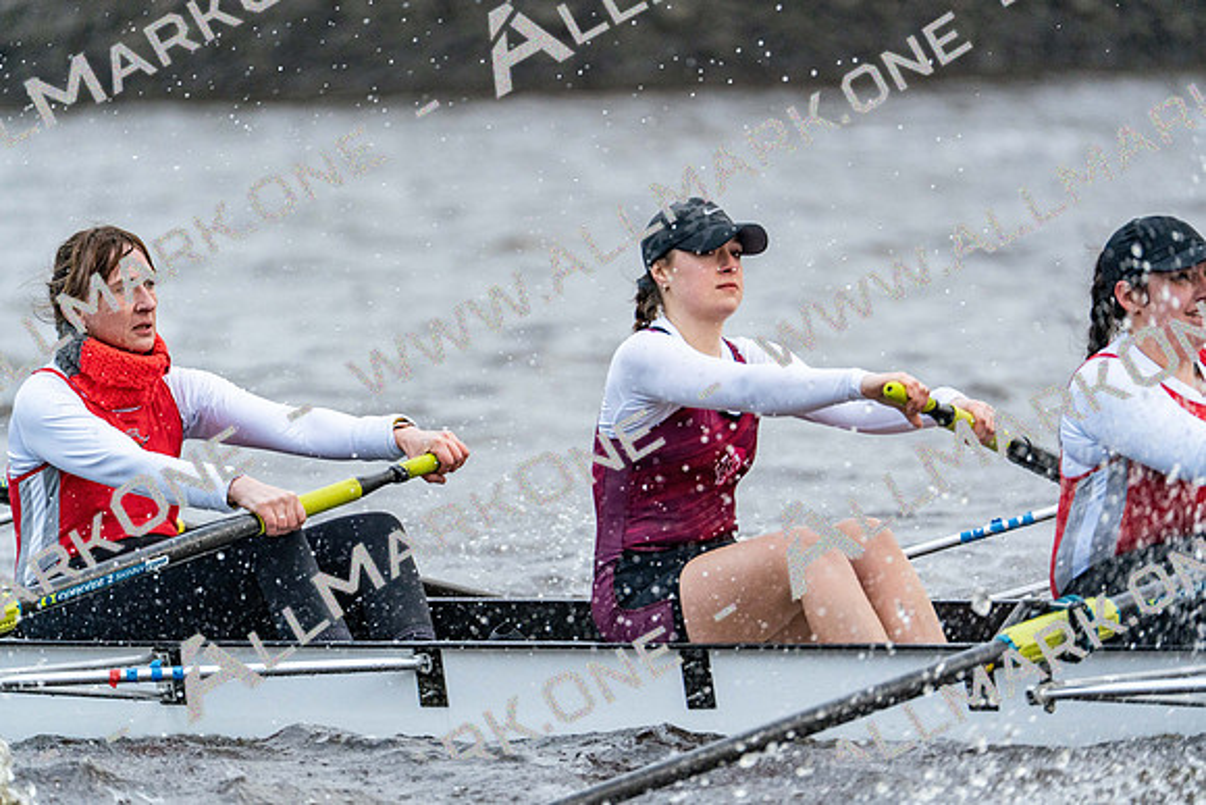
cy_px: 402
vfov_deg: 2.9
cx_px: 603
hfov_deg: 4.3
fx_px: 15882
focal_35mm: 474
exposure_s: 1/1600
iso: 4000
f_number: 6.3
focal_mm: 474
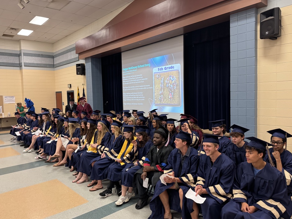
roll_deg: +2.4
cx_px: 145
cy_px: 109
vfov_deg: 53.1
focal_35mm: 26
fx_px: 219
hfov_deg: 67.3
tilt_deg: -2.4
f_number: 1.78
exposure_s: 1/60
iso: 320
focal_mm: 6.76
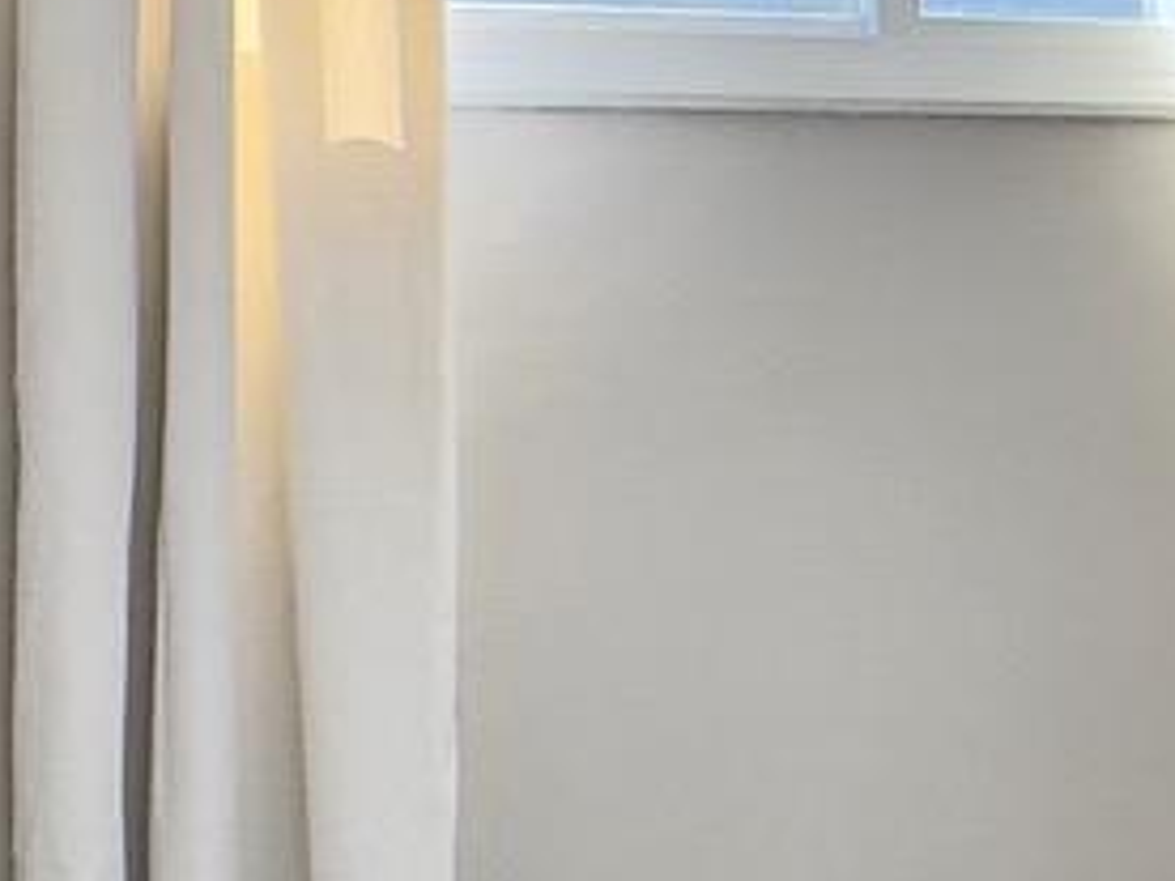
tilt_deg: -1.2
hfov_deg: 16.3
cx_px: 2018
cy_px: 340
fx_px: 3530
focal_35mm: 104
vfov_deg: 14.2
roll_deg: -0.3
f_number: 2.2
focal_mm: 2.22
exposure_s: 1/152
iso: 40
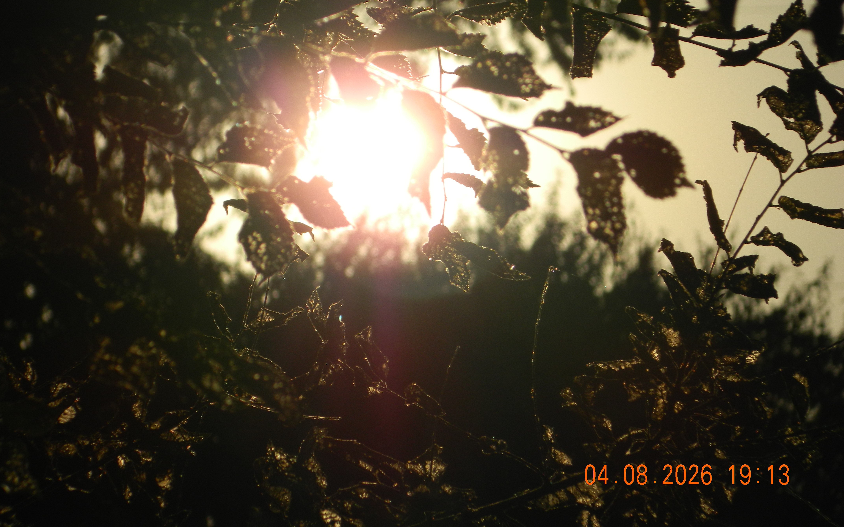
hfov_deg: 6.0
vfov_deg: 3.7
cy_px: 224
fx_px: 8120
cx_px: 421
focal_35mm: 353
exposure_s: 1/800
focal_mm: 59.7
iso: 80
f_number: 15.9
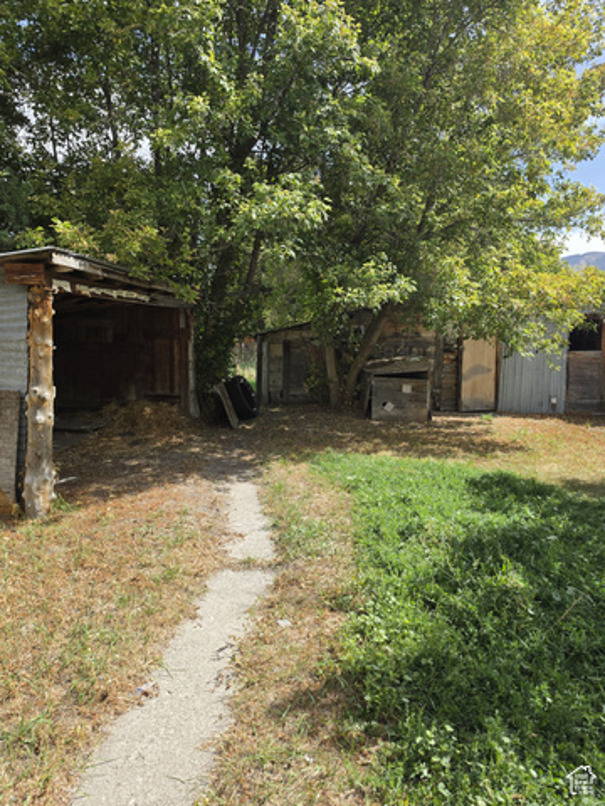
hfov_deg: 58.9
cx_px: 302
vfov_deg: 73.9
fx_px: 536
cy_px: 403
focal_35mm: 23
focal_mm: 6.5
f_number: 1.4
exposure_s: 1/2945
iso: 64
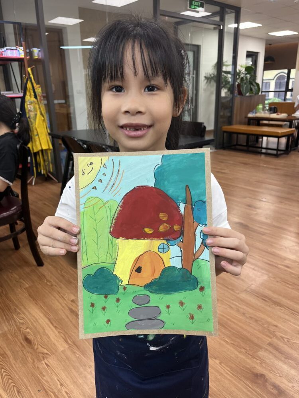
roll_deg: +2.0
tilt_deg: -19.5
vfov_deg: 67.3
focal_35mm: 26
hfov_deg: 53.1
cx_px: 150
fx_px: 299
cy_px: 199
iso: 125
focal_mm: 5.1
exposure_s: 1/121
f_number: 1.6
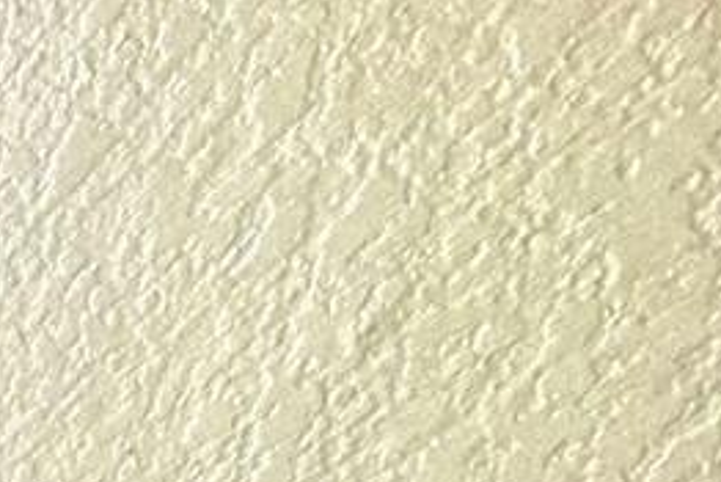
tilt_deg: -12.6
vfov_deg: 11.0
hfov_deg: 11.5
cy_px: 1383
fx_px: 1783
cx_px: -1442
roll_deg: -0.2
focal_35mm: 89
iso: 40
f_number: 2.2
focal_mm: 2.22
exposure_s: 1/254
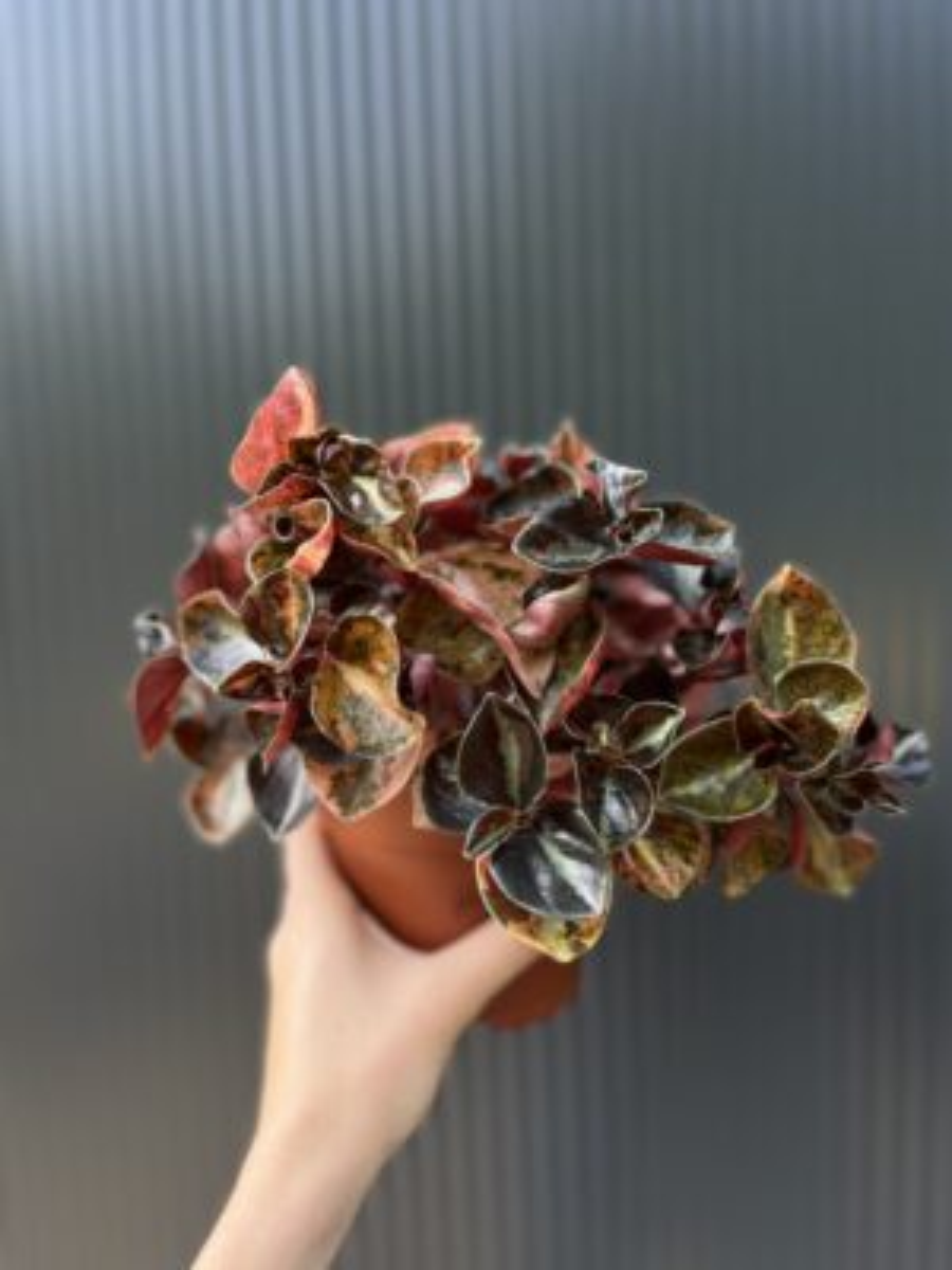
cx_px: 476
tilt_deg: -4.5
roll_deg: +2.3
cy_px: 635
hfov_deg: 53.1
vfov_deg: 67.3
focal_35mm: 26
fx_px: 953
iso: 40
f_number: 1.6
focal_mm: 5.1
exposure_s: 1/207
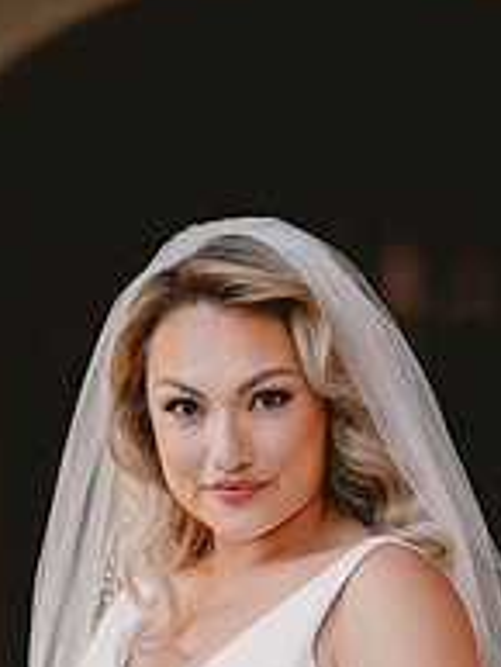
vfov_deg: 10.3
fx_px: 3662
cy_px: 746
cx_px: 216
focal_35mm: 190
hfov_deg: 7.8
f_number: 2
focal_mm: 85
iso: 160
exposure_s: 1/250
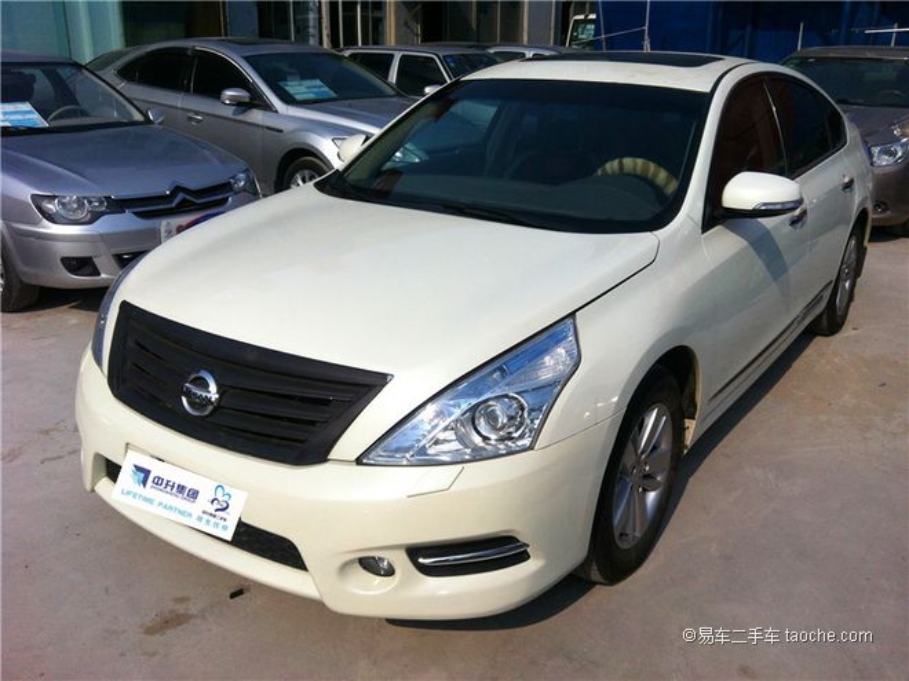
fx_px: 919
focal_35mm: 35
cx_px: 454
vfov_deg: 40.7
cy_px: 340
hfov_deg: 52.6
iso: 80
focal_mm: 3.85
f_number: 2.8
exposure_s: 1/3352
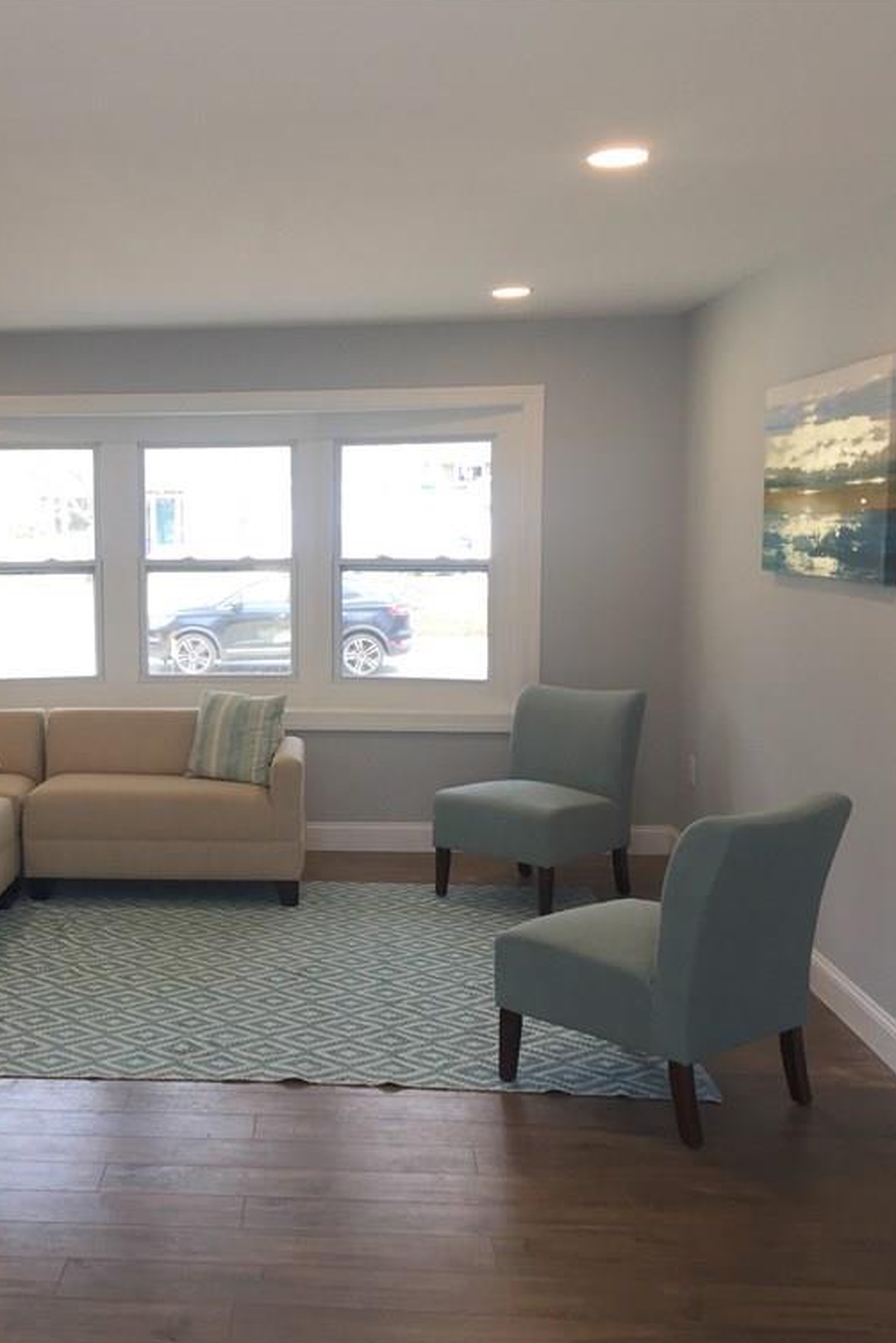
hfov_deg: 31.8
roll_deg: -0.5
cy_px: 681
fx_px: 1531
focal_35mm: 41
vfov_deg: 47.4
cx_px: 178
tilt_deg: -5.5
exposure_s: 1/60
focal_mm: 4.15
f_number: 2.2
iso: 32
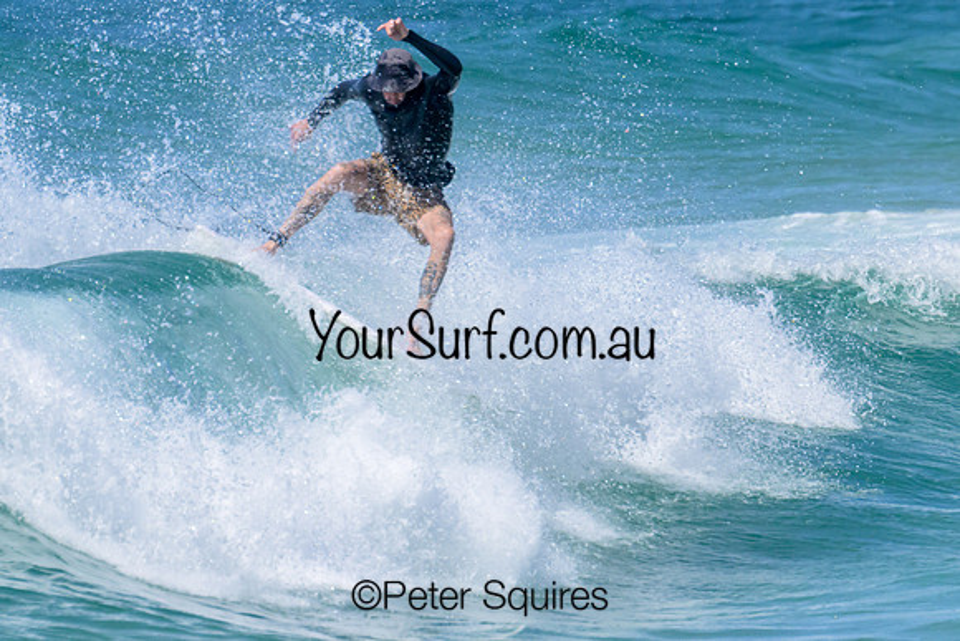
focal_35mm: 1087
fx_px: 28987
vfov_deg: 1.3
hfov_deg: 1.9
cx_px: 308
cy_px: 305
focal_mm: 800
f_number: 16
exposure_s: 1/2000
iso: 1400
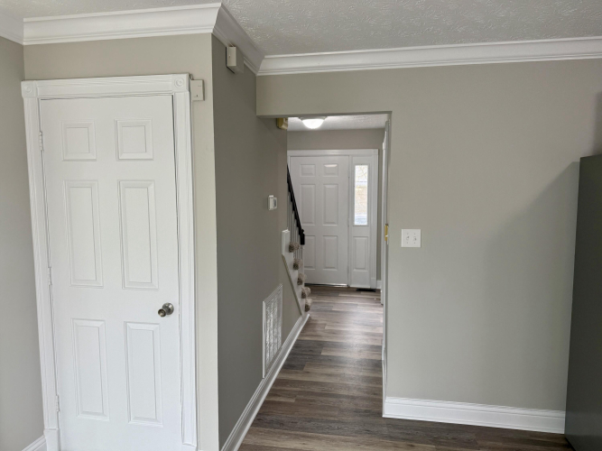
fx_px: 417
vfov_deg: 56.8
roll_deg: -0.1
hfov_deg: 71.6
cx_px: 301
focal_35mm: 24
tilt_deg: -4.4
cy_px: 226
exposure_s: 1/120
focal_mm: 6.76
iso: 100
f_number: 1.78
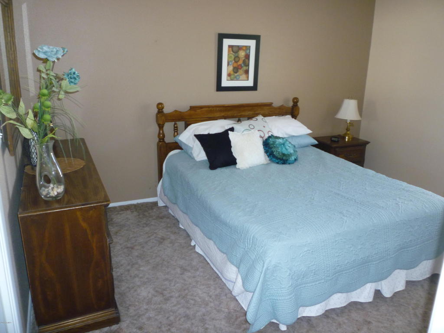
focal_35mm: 29
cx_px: 222
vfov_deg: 48.2
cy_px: 166
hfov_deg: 61.7
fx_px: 372
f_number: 3.3
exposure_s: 1/30
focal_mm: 5.2
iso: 250
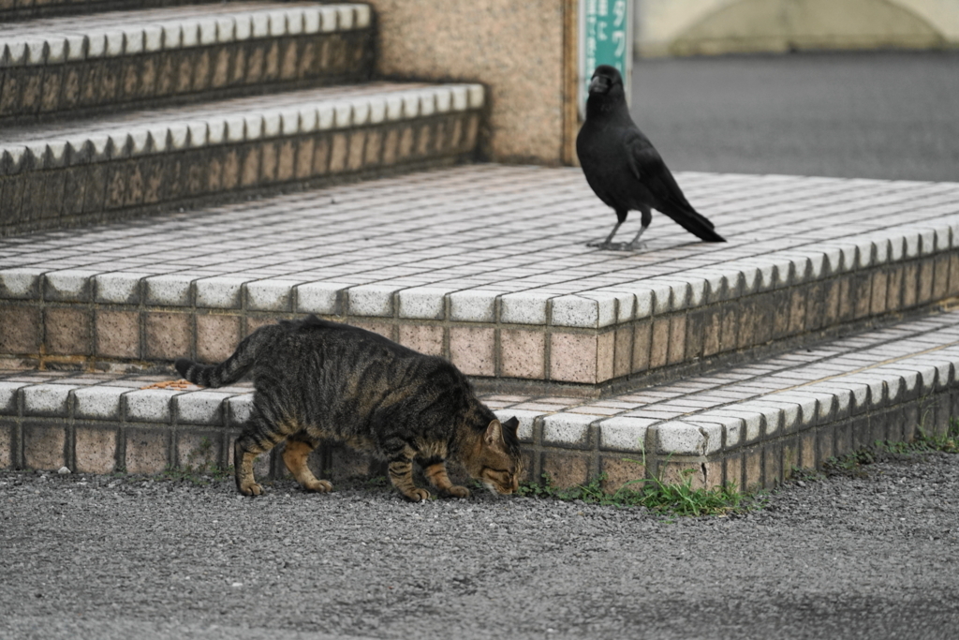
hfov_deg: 6.9
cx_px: 480
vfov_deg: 4.6
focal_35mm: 300
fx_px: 7992
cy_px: 320
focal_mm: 300
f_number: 5.6
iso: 640
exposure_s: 1/320
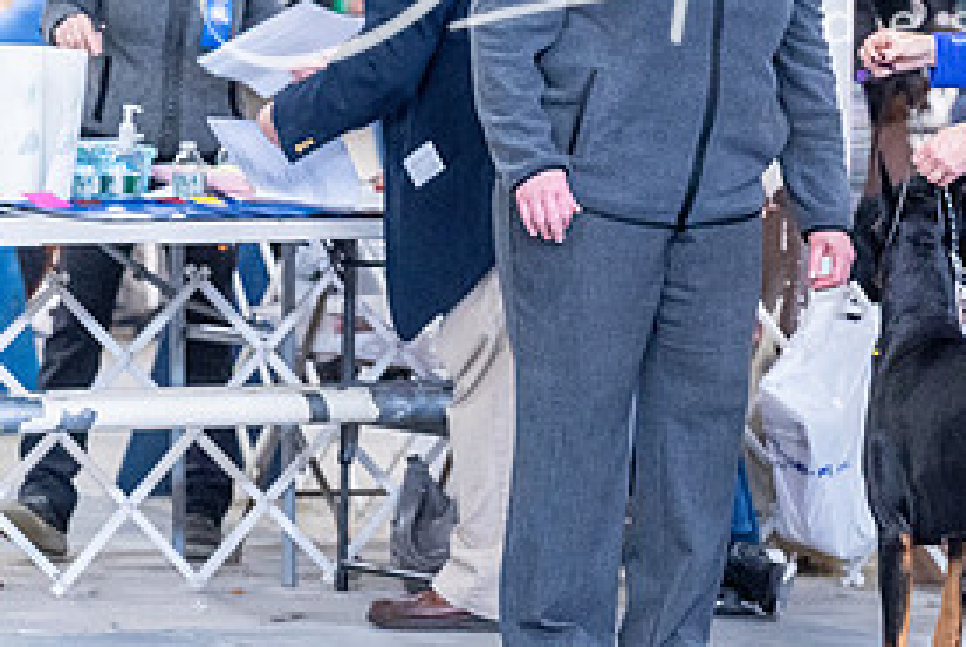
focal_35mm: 318
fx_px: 8542
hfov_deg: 6.5
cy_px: 132
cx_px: 710
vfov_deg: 4.3
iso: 6400
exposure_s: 1/320
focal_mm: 151
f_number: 4
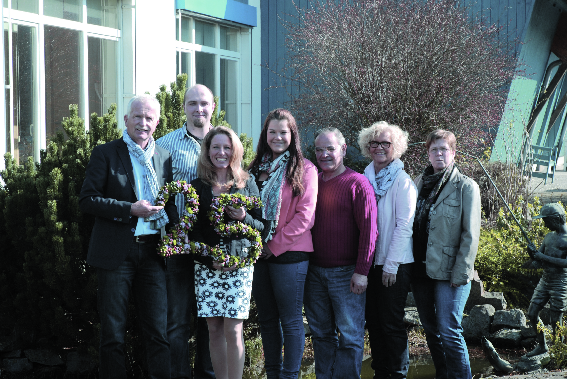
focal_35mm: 78
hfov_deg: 26.0
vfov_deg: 17.5
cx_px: 284
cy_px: 190
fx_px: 1230
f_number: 6.3
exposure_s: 1/160
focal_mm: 52
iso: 100
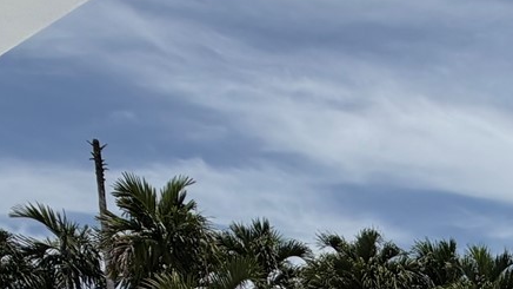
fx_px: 762
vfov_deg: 15.3
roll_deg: +1.8
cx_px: 560
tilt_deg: -12.7
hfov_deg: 32.8
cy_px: 641
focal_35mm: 56
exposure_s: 1/3125
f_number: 2.2
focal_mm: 2.22
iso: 20
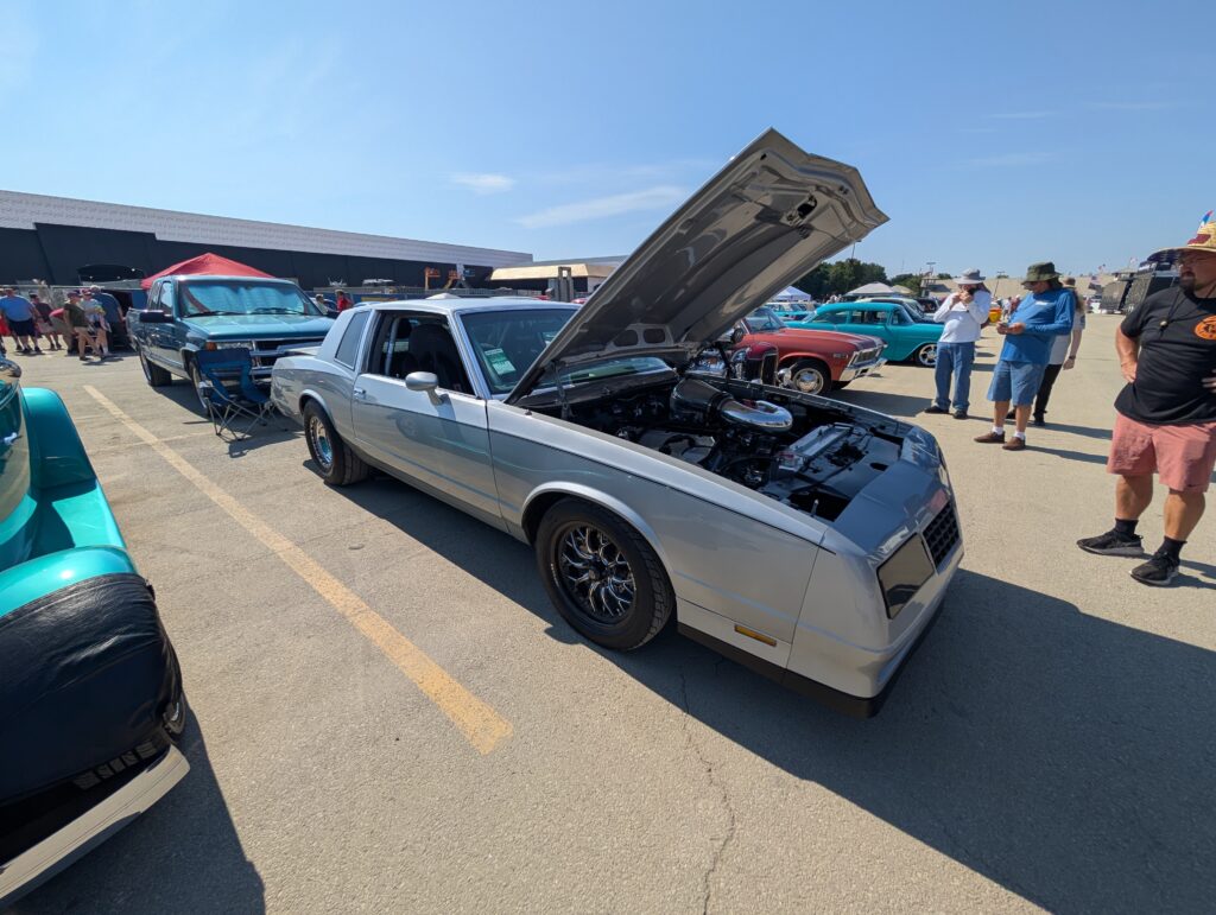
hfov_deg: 110.5
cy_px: 458
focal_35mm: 12
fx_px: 422
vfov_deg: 94.6
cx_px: 608
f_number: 1.7
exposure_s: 1/4878
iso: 57
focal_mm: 2.02
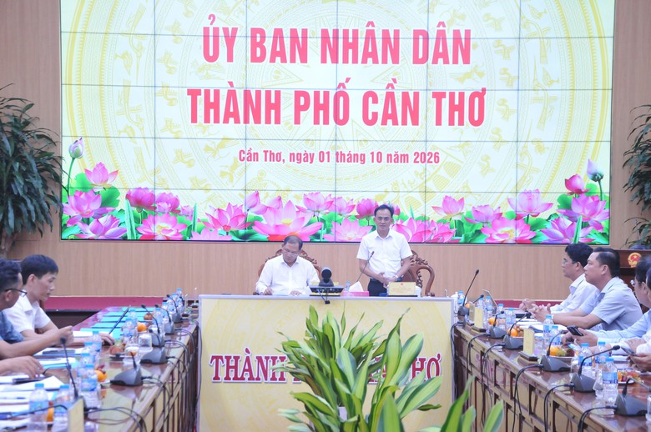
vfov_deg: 17.4
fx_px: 1409
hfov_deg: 26.0
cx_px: 326
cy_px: 216
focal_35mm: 78
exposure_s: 1/125
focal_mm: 52
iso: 1400
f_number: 5.6
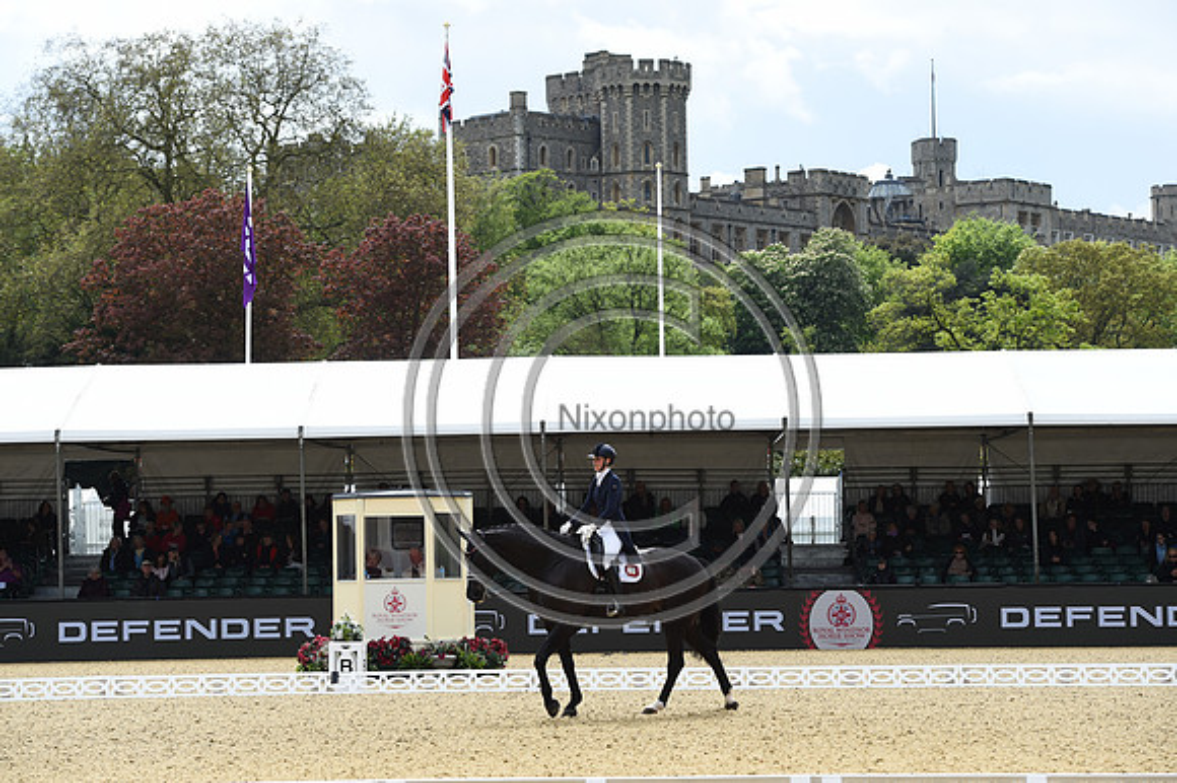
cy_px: 392
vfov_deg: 13.4
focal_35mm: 102
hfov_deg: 20.0
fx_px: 3333
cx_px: 588
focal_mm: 102
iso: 180
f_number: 5
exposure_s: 1/1250
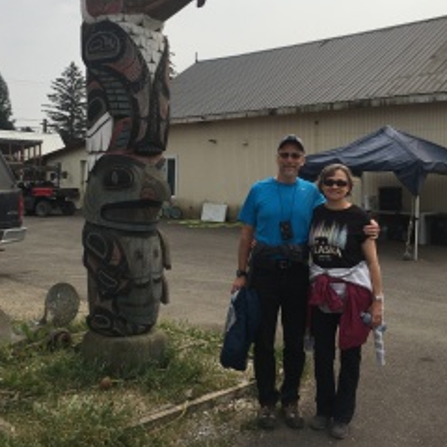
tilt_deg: -0.6
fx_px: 570
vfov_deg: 42.7
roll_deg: -0.4
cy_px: 190
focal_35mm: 39
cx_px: 233
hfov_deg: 42.8
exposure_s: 1/2849
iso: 25
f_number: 2.2
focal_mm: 4.15
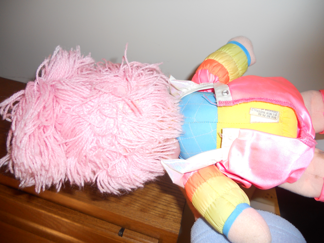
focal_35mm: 27
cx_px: 162
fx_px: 253
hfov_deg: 65.3
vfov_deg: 51.4
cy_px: 122
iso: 80
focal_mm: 4.9
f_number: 3.2
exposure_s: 1/25
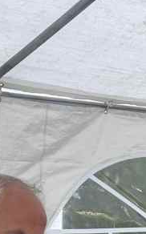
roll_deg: +0.9
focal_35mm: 121
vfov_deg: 16.4
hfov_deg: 9.7
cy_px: 292
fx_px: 772
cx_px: 329
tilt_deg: -7.6
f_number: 1.6
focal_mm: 5.1
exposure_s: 1/121
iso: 40
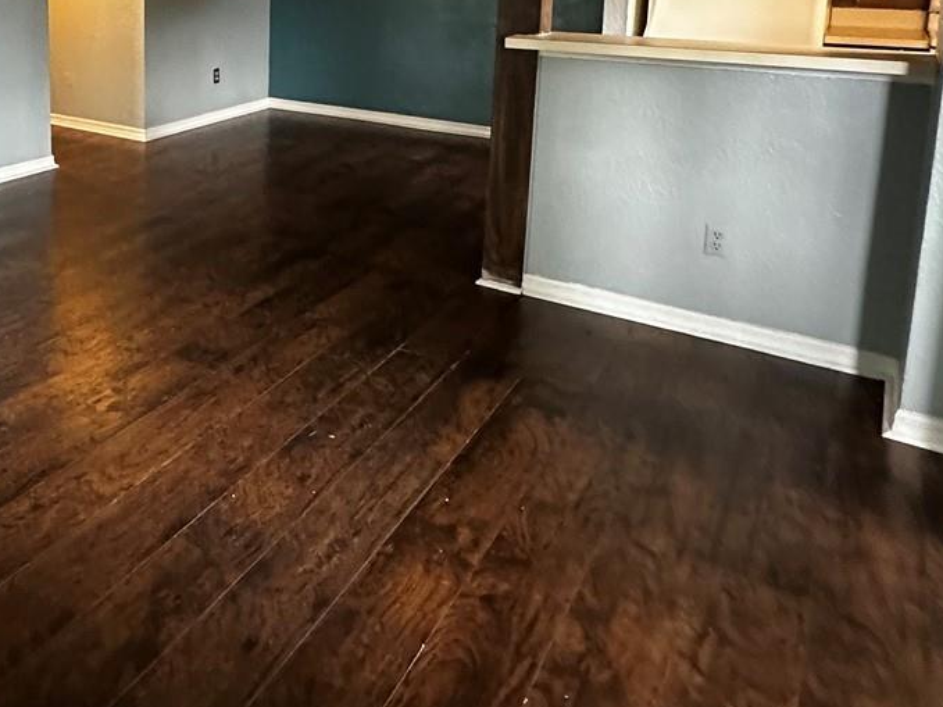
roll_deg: +0.0
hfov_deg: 50.0
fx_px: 899
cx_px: 117
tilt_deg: -7.4
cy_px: 61
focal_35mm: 33
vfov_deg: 39.6
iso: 640
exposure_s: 1/60
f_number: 2.2
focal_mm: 2.22
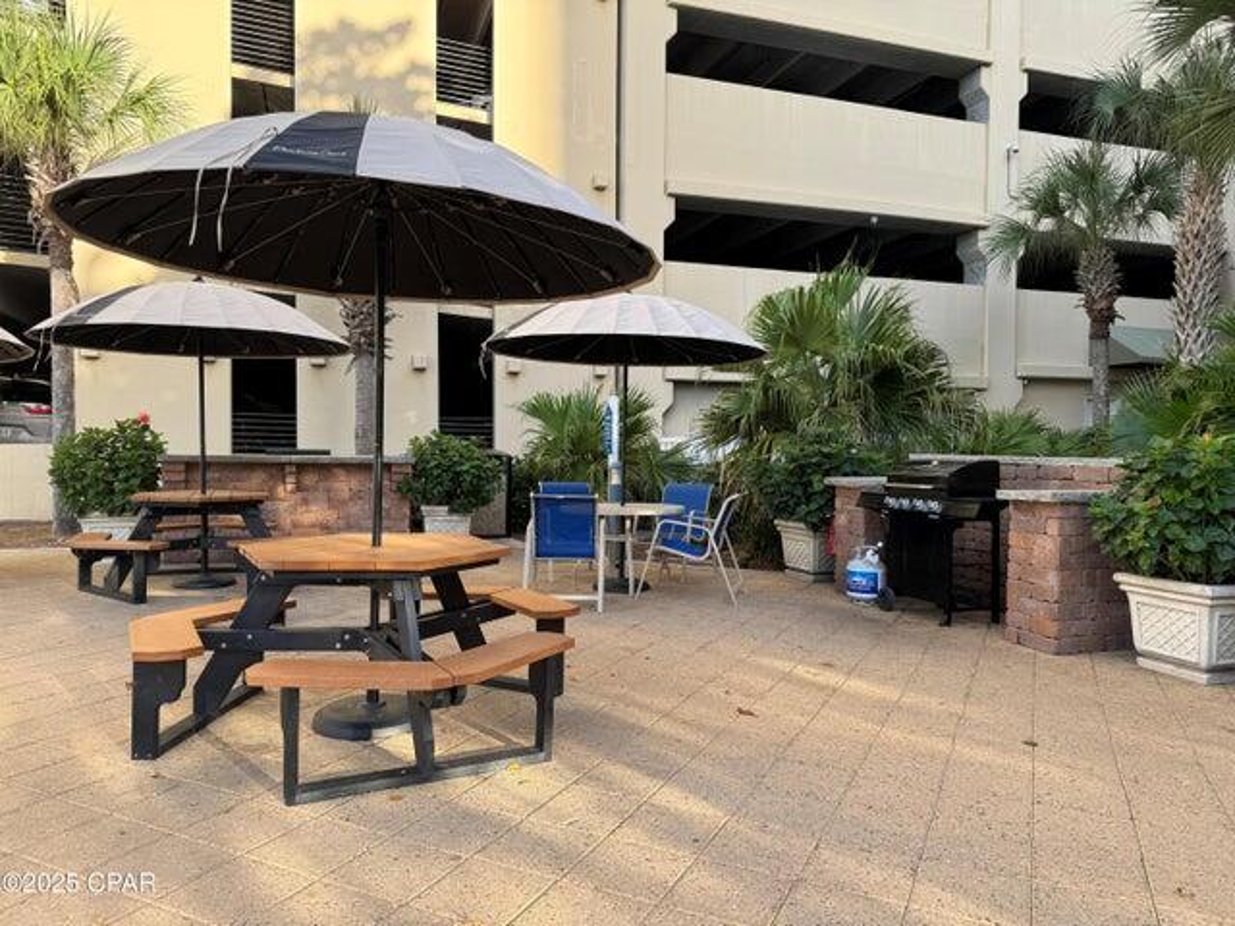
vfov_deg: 56.8
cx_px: 618
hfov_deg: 71.6
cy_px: 463
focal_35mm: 24
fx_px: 856
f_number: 1.78
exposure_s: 1/671
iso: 80
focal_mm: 6.76
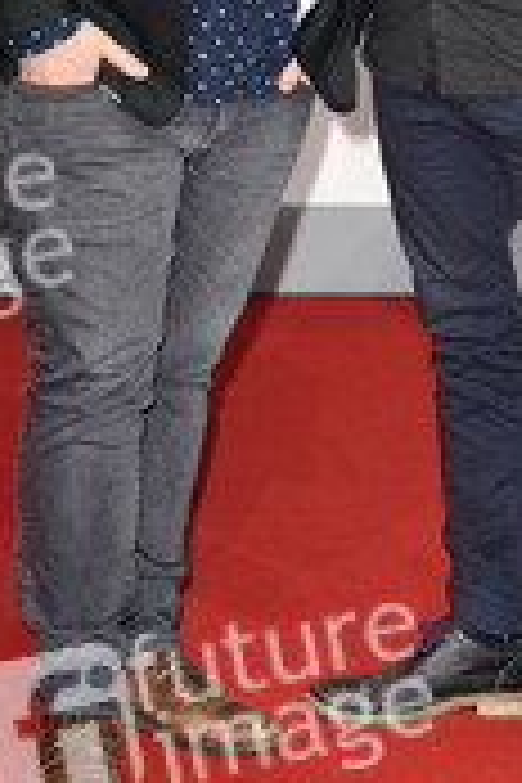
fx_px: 4241
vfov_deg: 10.5
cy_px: 36
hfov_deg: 7.0
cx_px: 335
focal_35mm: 195
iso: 400
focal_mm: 85
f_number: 5
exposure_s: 1/250
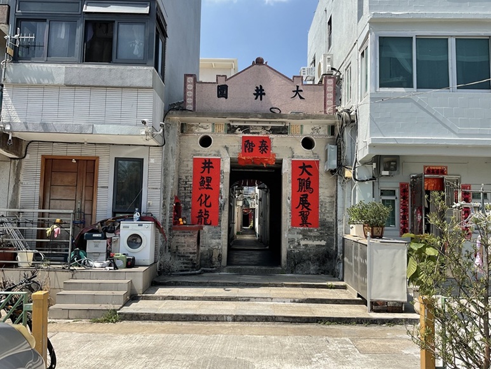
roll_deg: -0.9
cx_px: 246
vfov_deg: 48.2
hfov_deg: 61.7
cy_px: 184
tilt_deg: +3.3
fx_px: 411
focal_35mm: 29
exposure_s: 1/1534
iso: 16
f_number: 1.8
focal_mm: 3
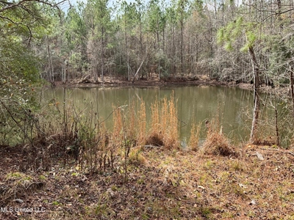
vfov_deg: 48.2
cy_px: 110
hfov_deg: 61.7
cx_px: 147
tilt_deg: -10.0
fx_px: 246
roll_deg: +1.1
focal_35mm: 29
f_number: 1.8
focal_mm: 3
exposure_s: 1/442
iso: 25
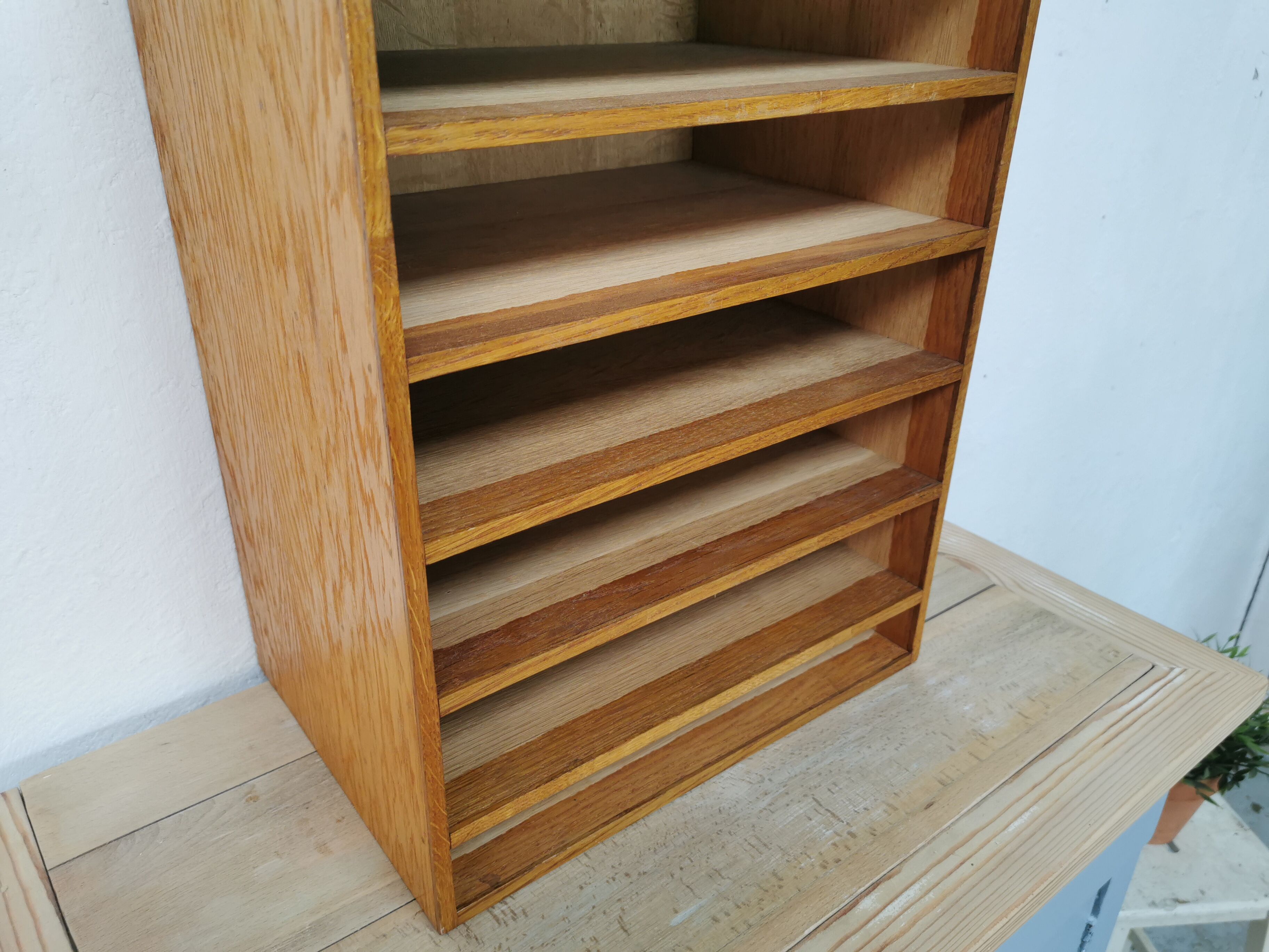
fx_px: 990
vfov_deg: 51.4
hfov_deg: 65.3
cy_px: 476
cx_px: 634
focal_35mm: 27
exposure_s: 1/100
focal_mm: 5.58
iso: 125
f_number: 1.8
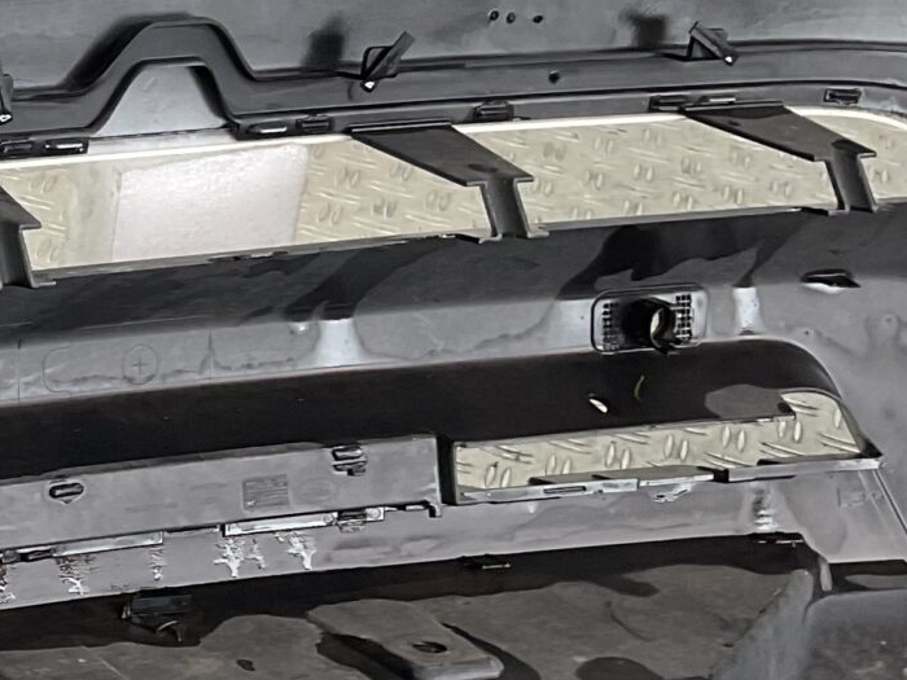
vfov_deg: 14.0
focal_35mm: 106
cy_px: 399
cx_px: -666
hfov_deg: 16.0
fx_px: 2777
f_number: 1.8
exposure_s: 1/120
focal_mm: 3
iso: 25
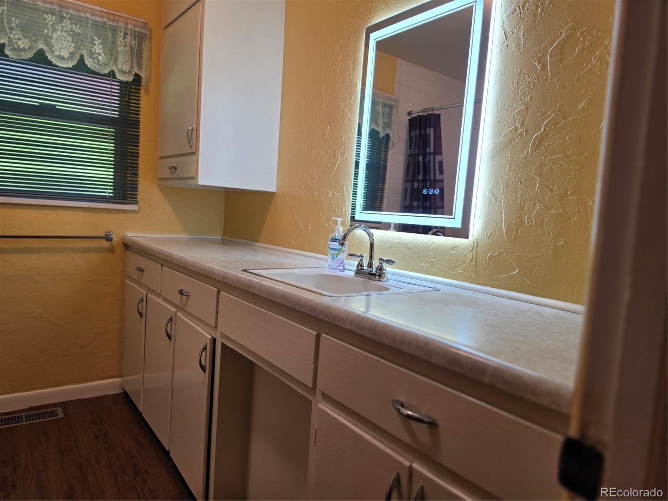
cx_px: 334
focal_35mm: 23
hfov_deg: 73.9
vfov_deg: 58.9
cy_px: 250
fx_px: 444
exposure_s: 1/120
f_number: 1.4
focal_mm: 6.5
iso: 25
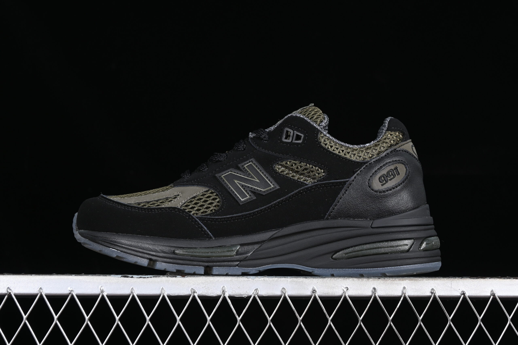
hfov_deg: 27.0
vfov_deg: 18.2
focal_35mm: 75
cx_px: 259
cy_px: 172
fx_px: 1079
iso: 160
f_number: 6.3
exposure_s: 1/60
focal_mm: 50
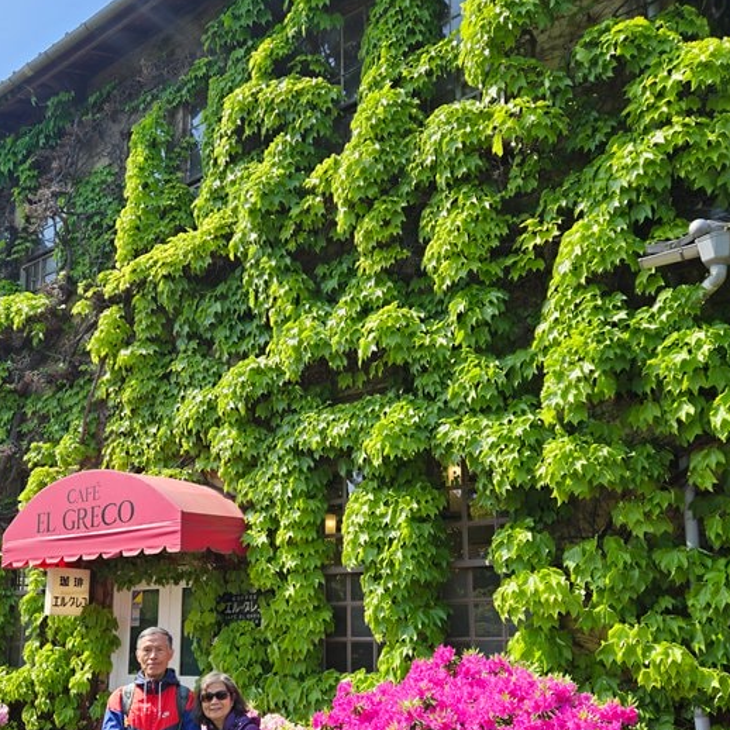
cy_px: 505
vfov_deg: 47.4
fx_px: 811
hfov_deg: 48.3
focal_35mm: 34
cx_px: 309
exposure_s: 1/447
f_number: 1.8
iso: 25
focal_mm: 5.4
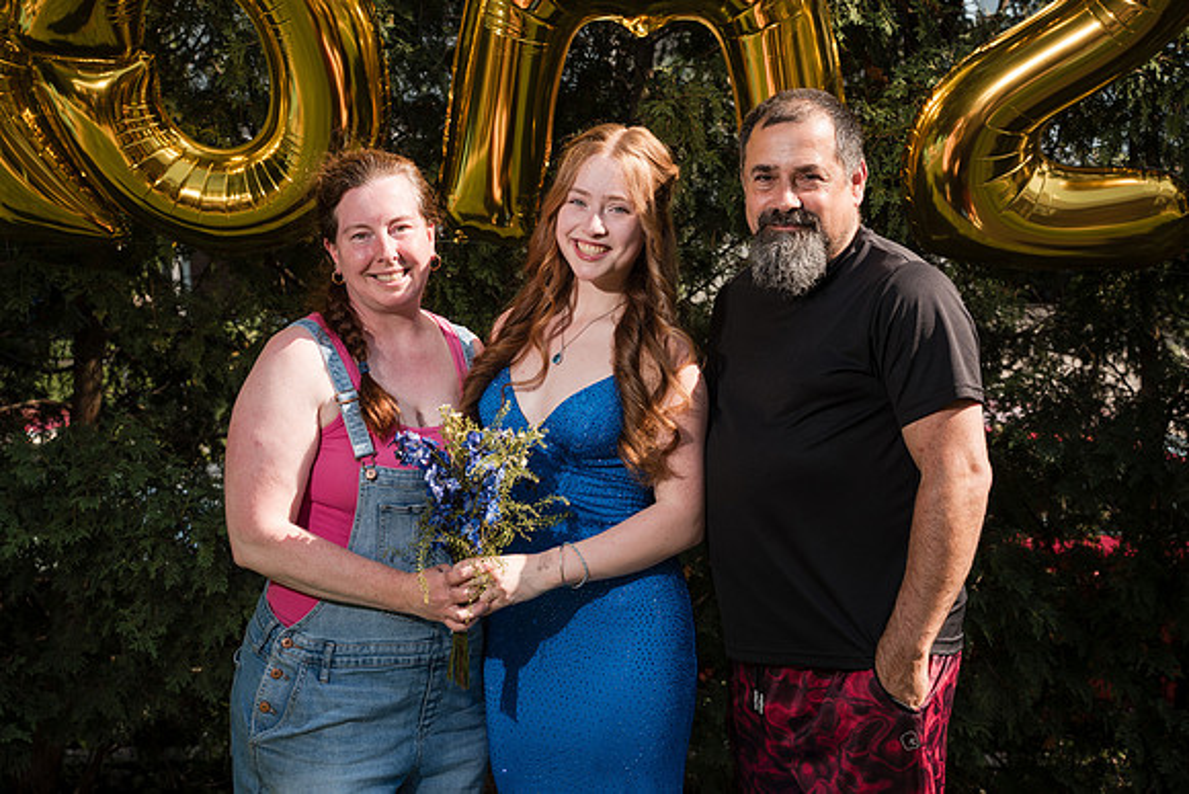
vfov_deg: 21.9
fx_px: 2048
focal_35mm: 62
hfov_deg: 32.4
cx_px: 594
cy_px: 397
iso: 100
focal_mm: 62
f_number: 6.3
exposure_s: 1/250
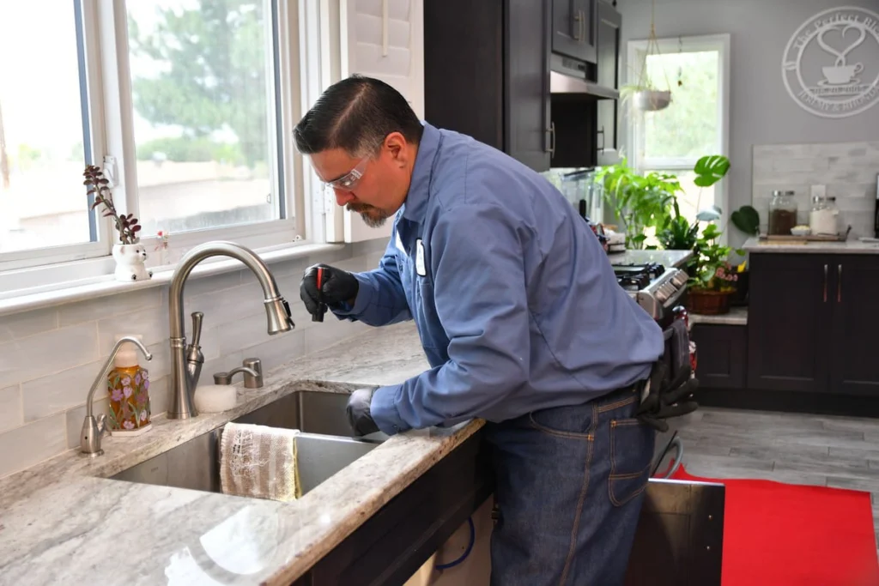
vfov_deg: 33.0
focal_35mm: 40
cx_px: 440
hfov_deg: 47.9
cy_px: 293
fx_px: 989
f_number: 2.8
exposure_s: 1/200
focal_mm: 27
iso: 250
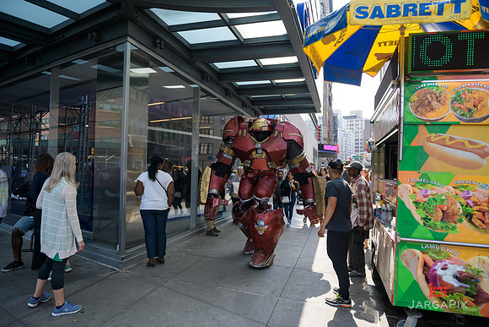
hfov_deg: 73.7
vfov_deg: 53.2
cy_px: 164
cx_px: 244
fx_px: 326
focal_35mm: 24
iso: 200
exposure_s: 1/1250
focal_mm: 24
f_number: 3.2
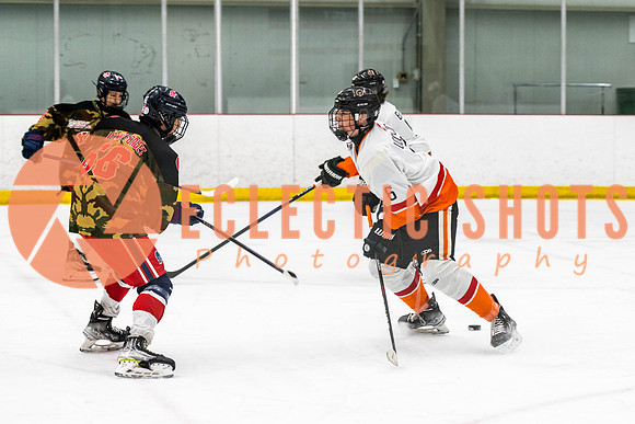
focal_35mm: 131
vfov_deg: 10.5
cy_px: 212
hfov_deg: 15.6
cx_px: 457
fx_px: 2310
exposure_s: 1/640
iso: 1400
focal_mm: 90
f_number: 2.8
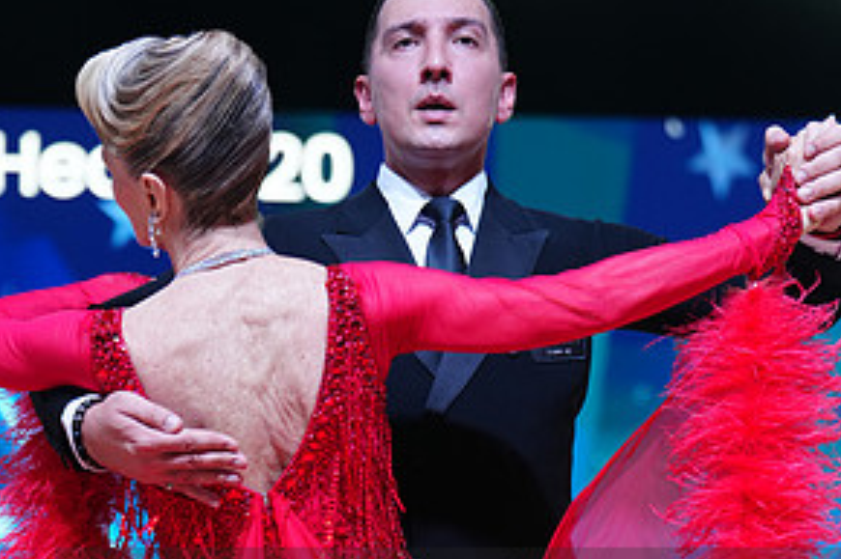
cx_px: 457
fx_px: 3269
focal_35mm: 140
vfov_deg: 9.7
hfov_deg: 14.7
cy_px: 646
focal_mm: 70
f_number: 2.8
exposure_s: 1/500
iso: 800
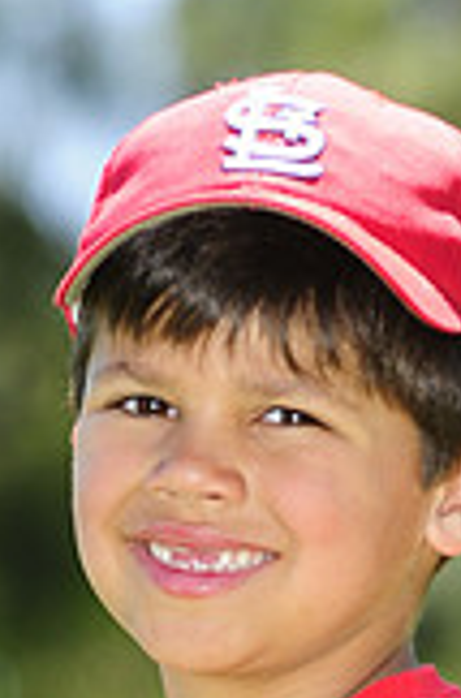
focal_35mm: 646
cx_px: 127
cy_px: 1051
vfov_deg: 3.2
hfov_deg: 2.1
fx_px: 12488
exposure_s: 1/640
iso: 200
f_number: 4
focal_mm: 120
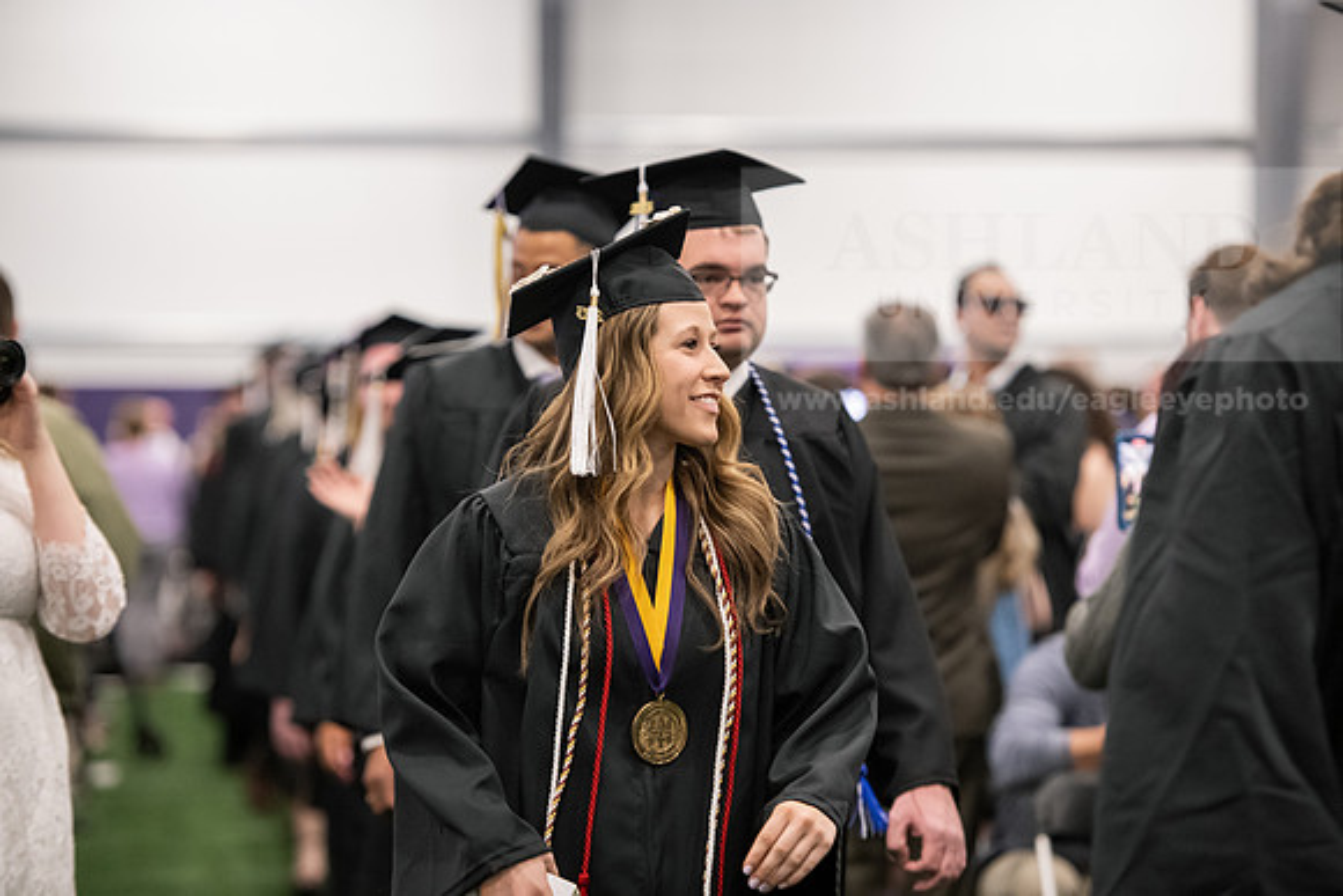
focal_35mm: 140
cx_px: 672
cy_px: 448
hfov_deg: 14.7
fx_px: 5224
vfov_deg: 9.8
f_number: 3.2
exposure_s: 1/200
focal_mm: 140
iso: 3200
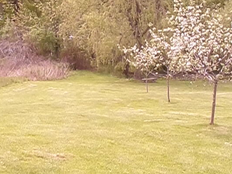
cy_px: 85
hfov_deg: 22.2
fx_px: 590
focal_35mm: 88
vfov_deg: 16.8
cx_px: 101
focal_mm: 11.9
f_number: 8.3
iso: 160
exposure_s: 1/90
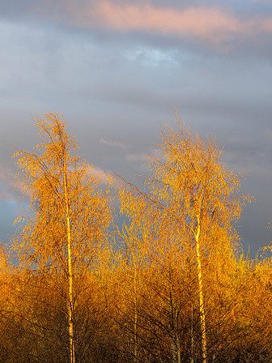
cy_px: 182
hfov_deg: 8.7
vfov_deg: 11.6
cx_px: 136
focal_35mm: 171
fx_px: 1792
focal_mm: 85
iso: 200
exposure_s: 1/100
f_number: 5.6
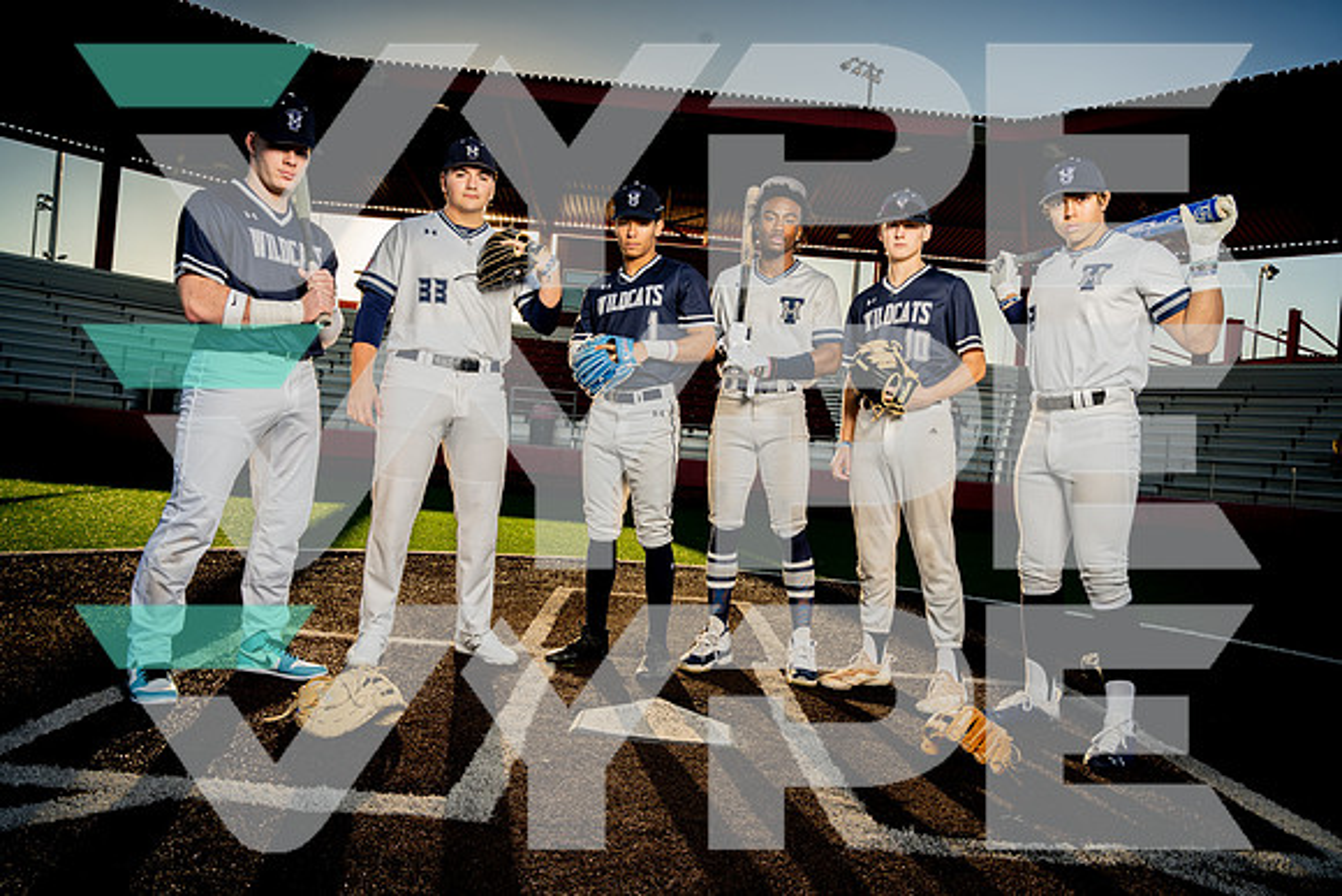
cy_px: 448
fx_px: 969
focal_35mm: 26
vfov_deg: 49.6
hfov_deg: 69.4
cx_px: 671
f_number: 8
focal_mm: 26
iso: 125
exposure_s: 1/250
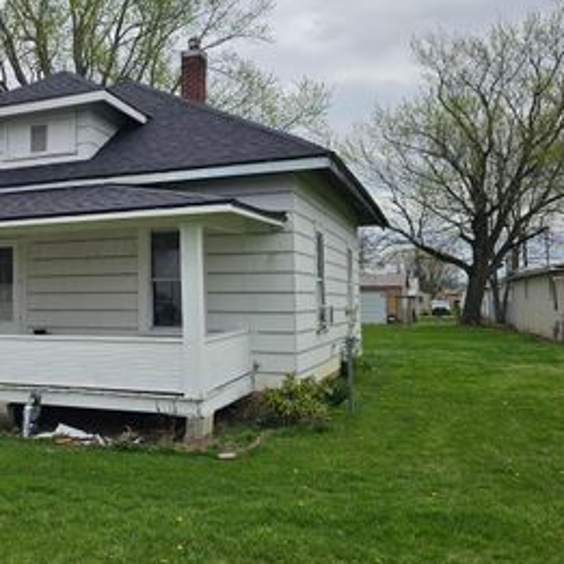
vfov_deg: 42.8
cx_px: 56
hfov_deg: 39.7
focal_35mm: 39
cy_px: 254
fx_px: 719
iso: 10
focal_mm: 6.3
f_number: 1.7
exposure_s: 1/1228
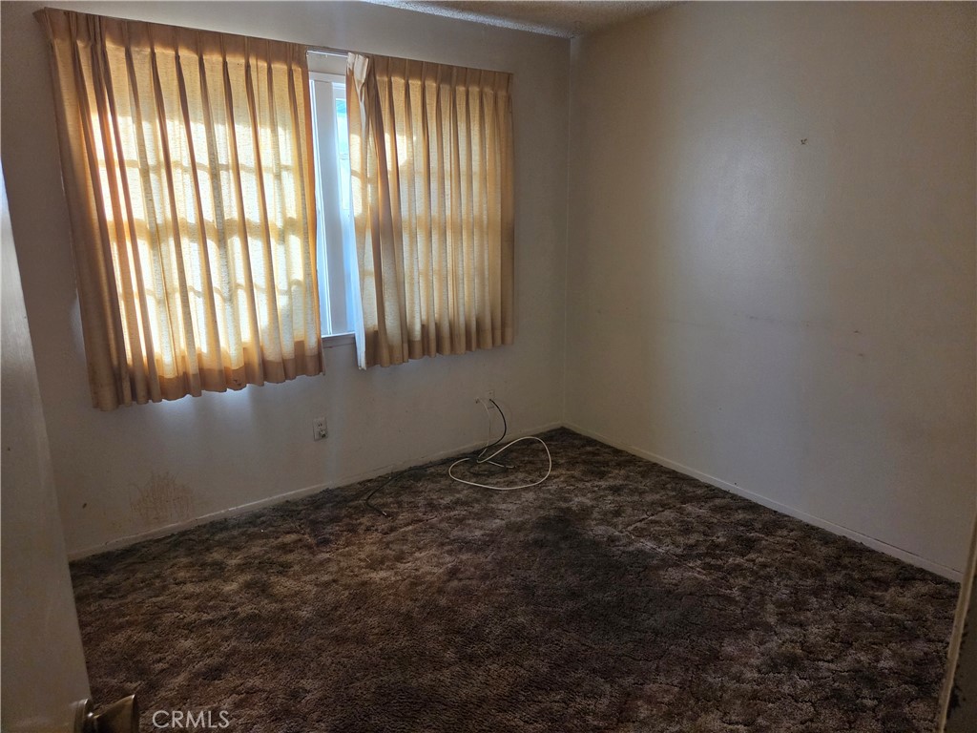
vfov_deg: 58.9
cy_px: 366
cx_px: 488
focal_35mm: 23
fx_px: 649
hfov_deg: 73.9
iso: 500
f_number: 1.8
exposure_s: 1/120
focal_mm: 5.4
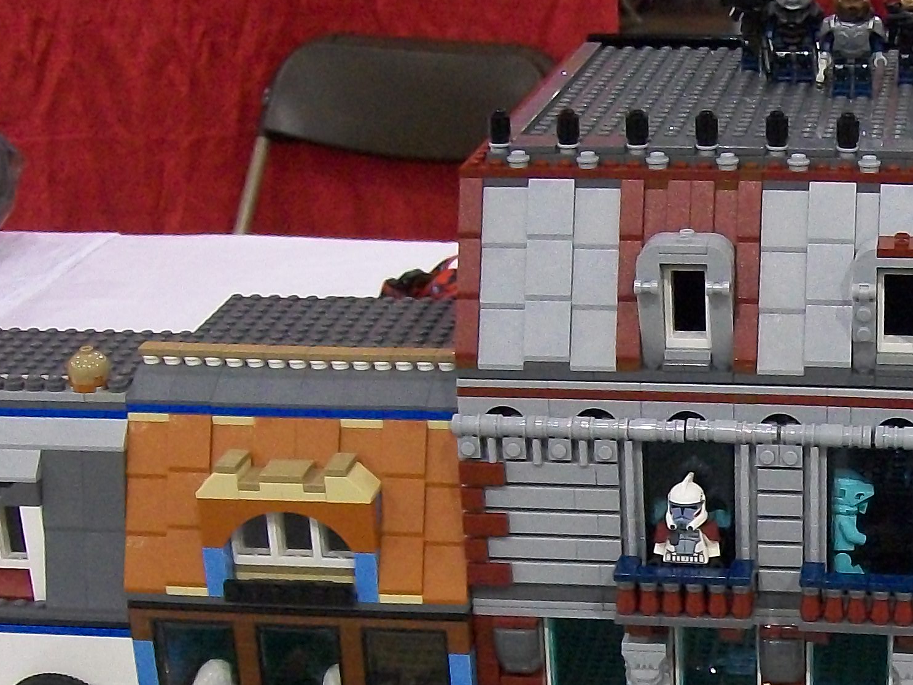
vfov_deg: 18.3
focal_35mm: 79
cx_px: 816
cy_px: 646
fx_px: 2084
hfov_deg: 24.0
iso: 317
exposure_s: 1/60
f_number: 2.7
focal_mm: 6
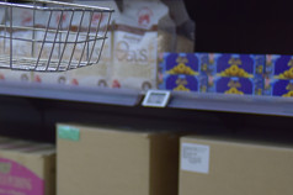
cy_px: 191
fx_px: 1203
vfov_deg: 9.2
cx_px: 10
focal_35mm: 148
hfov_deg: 13.7
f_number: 2.8
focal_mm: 44
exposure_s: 1/100
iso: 1000
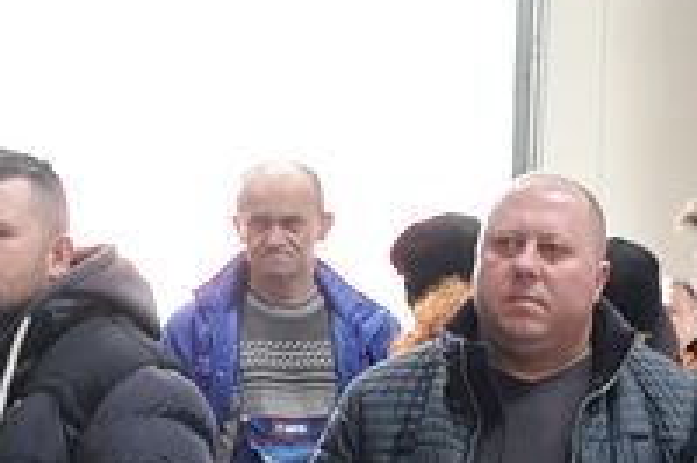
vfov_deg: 7.0
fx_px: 3695
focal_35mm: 191
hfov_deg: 10.8
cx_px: 227
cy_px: 823
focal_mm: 30
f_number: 6.3
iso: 1600
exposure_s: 1/160
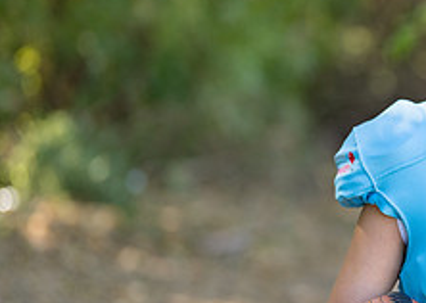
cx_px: 526
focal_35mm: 150
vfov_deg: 9.6
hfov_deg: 13.0
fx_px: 1813
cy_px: 199
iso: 100
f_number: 1.2
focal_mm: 50
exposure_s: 1/1250
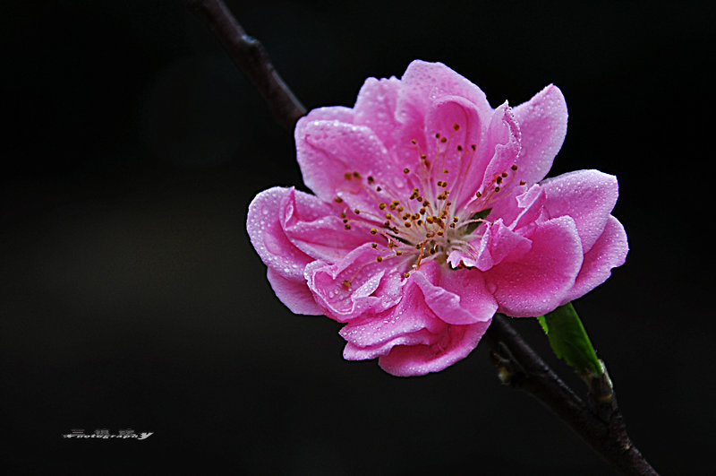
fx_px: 2920
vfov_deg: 9.3
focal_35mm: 147
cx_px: 358
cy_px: 238
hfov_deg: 14.0
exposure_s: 1/250
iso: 200
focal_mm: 98
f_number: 5.6
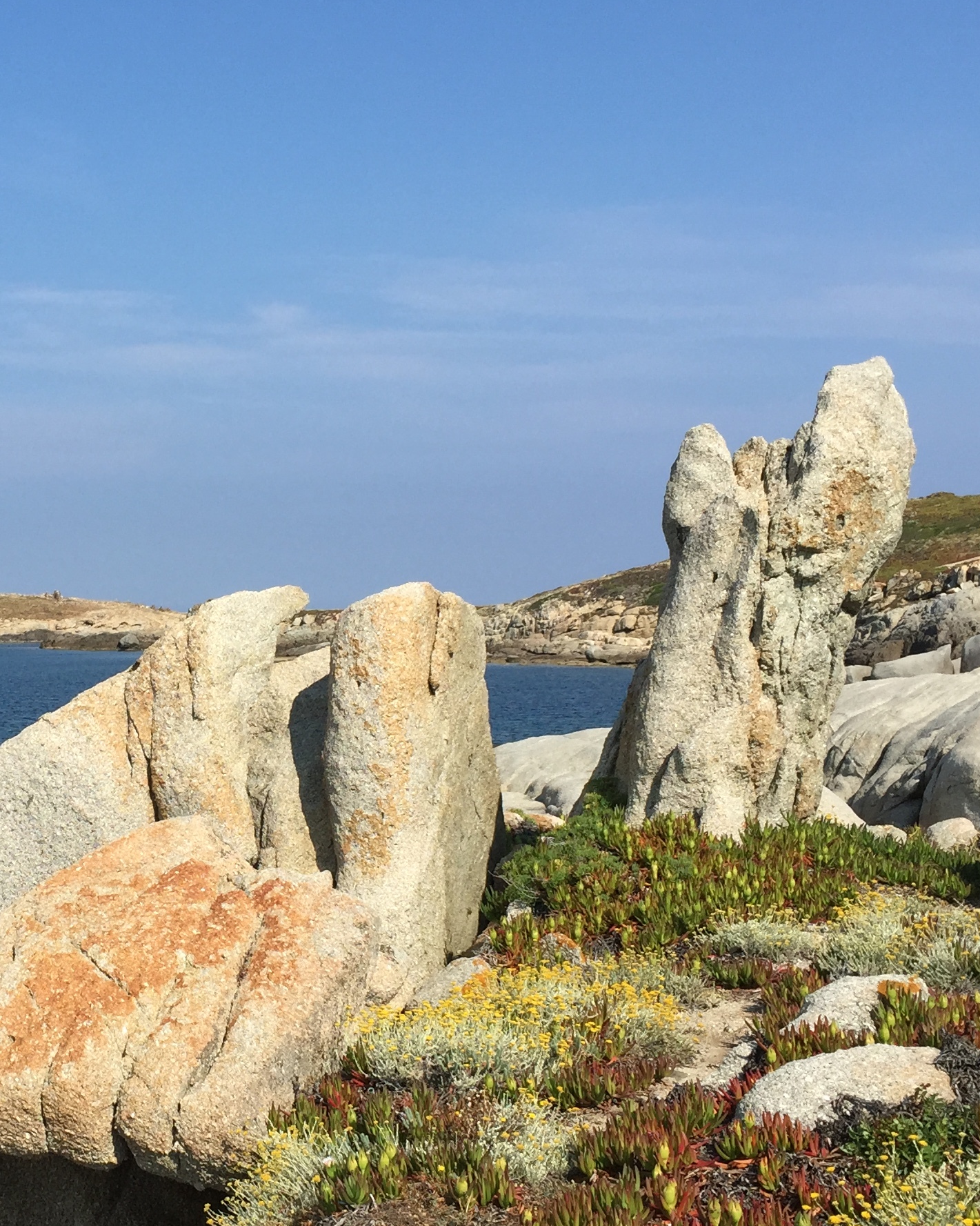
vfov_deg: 36.0
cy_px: 678
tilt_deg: -1.9
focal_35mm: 52
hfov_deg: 28.3
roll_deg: -1.3
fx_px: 1886
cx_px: 143
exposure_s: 1/2475
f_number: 2.2
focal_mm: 4.15
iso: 32
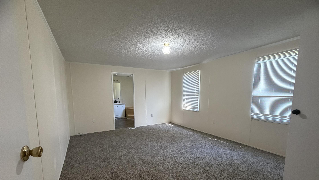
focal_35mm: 16
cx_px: 158
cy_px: 110
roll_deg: +0.6
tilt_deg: -6.9
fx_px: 135
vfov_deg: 66.3
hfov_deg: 99.4
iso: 400
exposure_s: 1/60
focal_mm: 2.22
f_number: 2.2
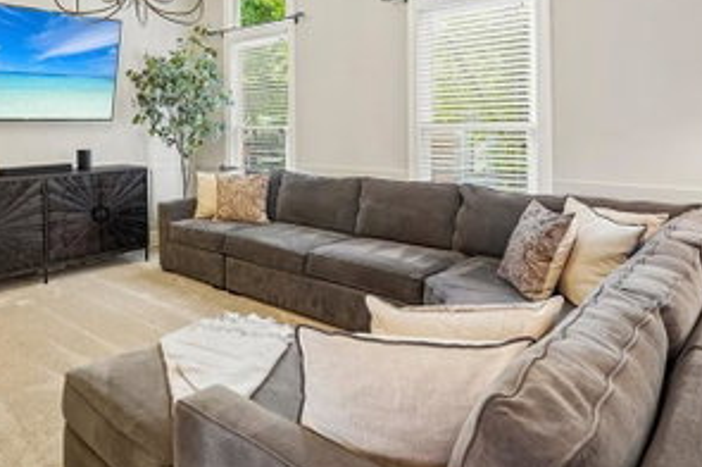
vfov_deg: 47.6
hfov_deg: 67.6
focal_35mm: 26
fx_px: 506
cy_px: 116
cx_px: 237
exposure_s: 1/10
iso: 400
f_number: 8
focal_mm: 16
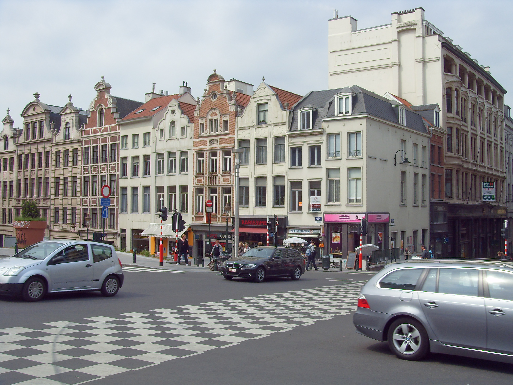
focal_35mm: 39
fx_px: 578
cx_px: 256
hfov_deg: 47.9
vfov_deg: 36.8
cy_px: 192
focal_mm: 6.6
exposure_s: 1/250
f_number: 6.2
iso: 80
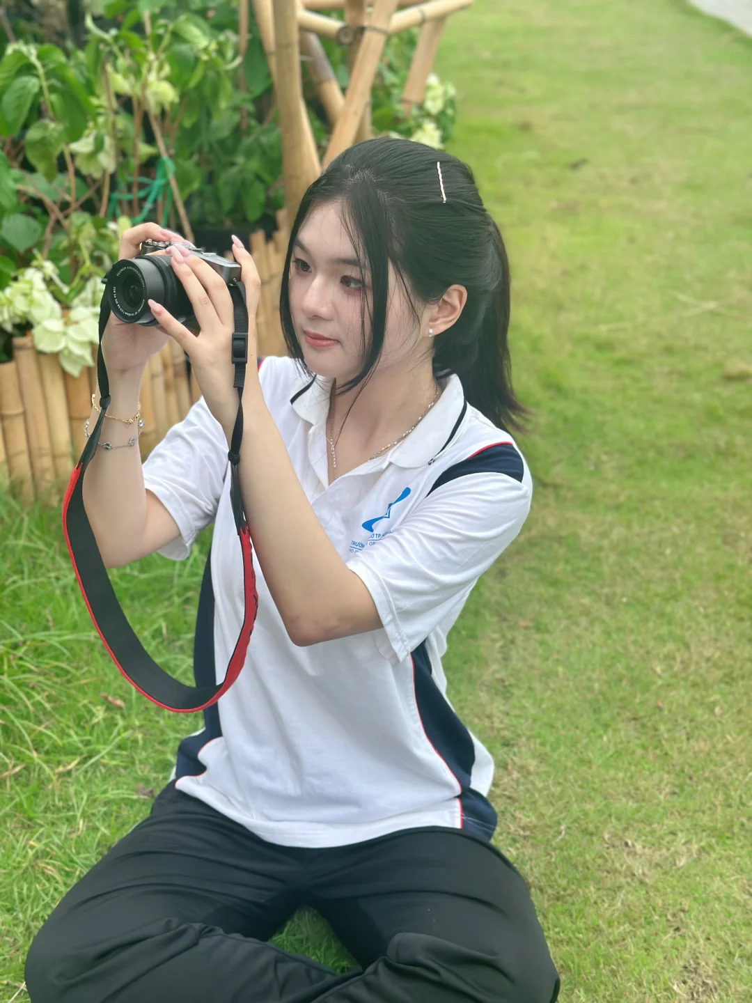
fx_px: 1390
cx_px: 376
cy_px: 502
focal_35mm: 48
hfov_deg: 30.3
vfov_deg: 39.7
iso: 80
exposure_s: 1/1565
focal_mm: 6.86
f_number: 1.78
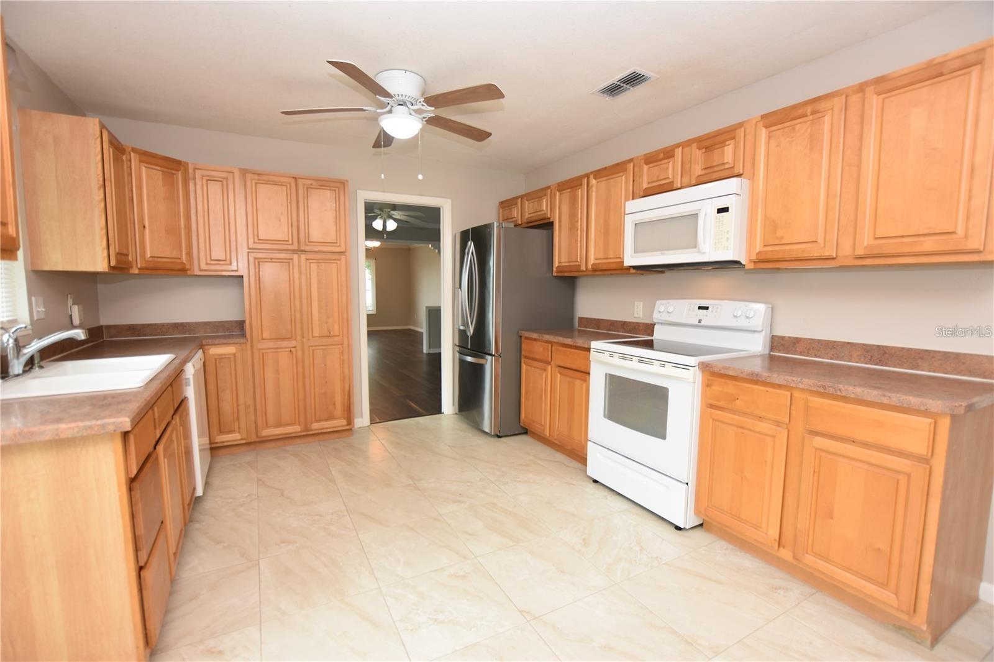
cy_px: 331
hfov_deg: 100.4
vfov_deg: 77.3
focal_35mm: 15
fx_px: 414
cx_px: 497
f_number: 4
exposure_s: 1/60
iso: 220
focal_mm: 10
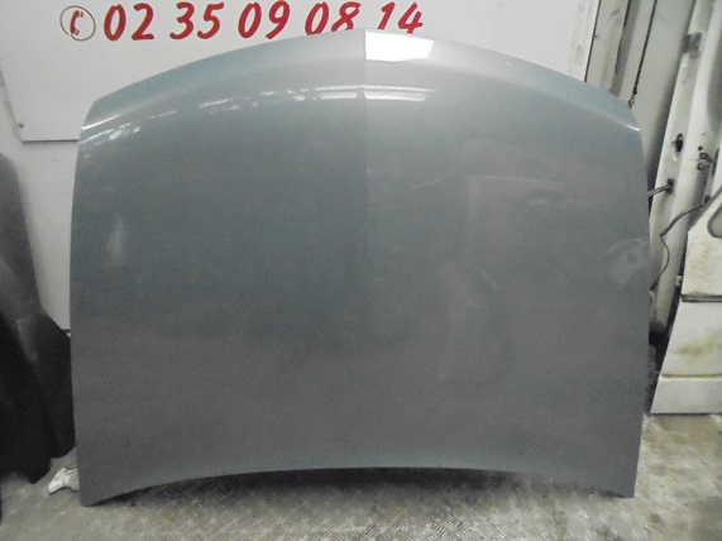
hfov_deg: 67.3
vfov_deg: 53.0
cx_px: 361
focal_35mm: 26
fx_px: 542
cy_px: 270
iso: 1600
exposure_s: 1/80
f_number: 3.5
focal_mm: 4.6
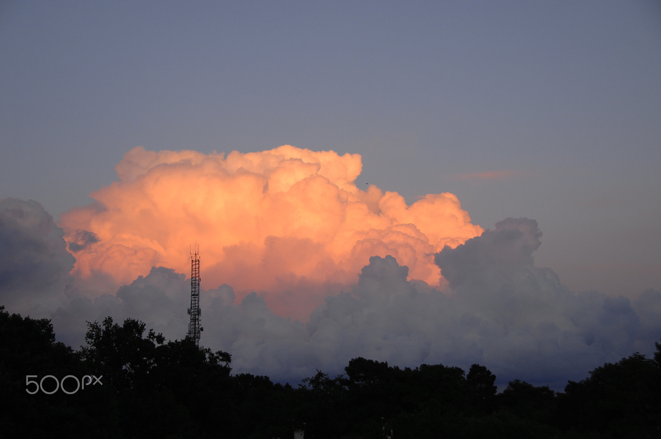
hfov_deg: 33.4
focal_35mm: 60
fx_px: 1100
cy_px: 220
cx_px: 330
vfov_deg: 22.6
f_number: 5
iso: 200
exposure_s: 1/100
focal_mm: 40
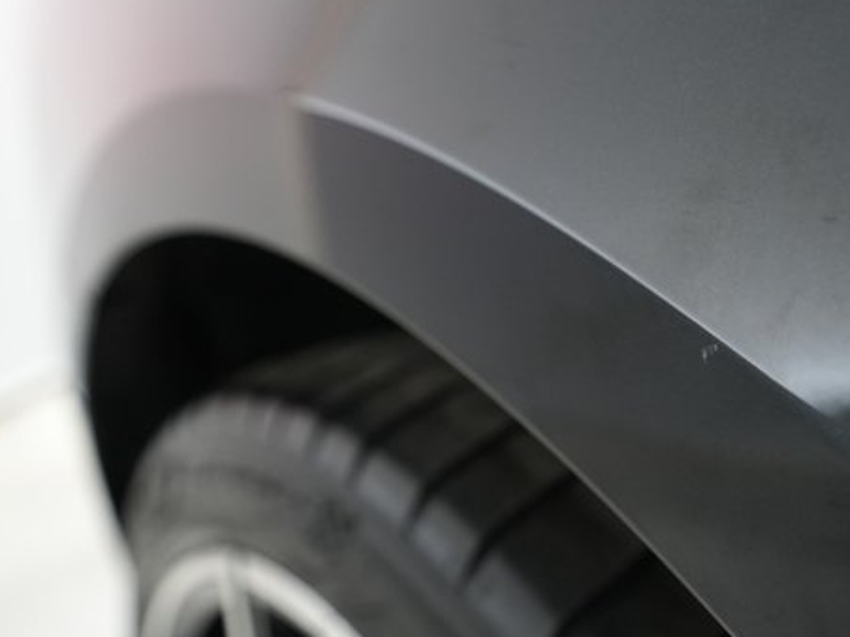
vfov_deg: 41.8
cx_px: 519
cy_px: 319
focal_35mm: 34
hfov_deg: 53.5
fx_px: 835
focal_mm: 25
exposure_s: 1/80
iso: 2500
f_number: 4
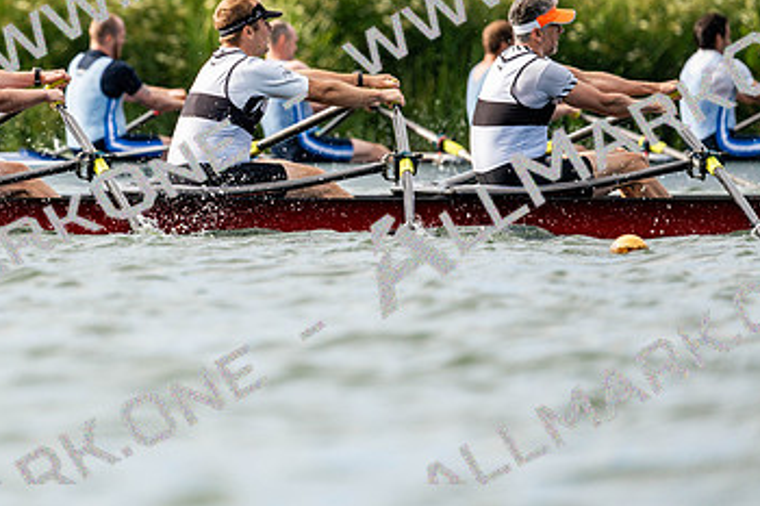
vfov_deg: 1.7
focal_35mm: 798
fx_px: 16838
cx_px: 185
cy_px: 112
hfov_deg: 2.6
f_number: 6.3
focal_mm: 481
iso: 400
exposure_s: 1/2000
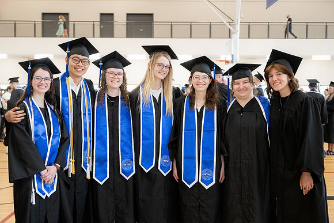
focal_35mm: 50
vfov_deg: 27.0
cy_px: 112
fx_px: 464
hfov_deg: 39.6
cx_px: 167
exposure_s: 1/200
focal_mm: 50
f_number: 4
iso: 4000
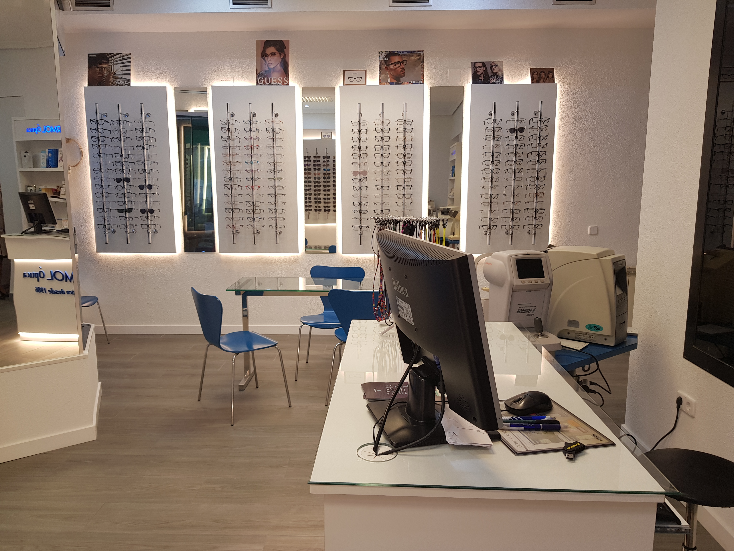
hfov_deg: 67.3
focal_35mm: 26
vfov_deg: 53.1
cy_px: 276
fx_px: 551
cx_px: 367
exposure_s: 1/50
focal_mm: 4.2
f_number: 1.7
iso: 40
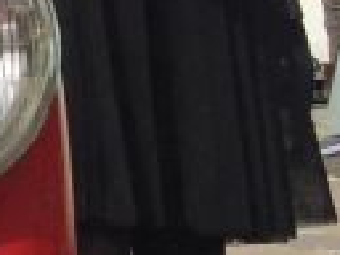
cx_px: -1012
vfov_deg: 6.4
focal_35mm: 232
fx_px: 2279
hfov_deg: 6.7
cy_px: -50
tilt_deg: +3.1
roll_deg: +1.2
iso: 32
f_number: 2.2
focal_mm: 4.15
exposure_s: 1/1721
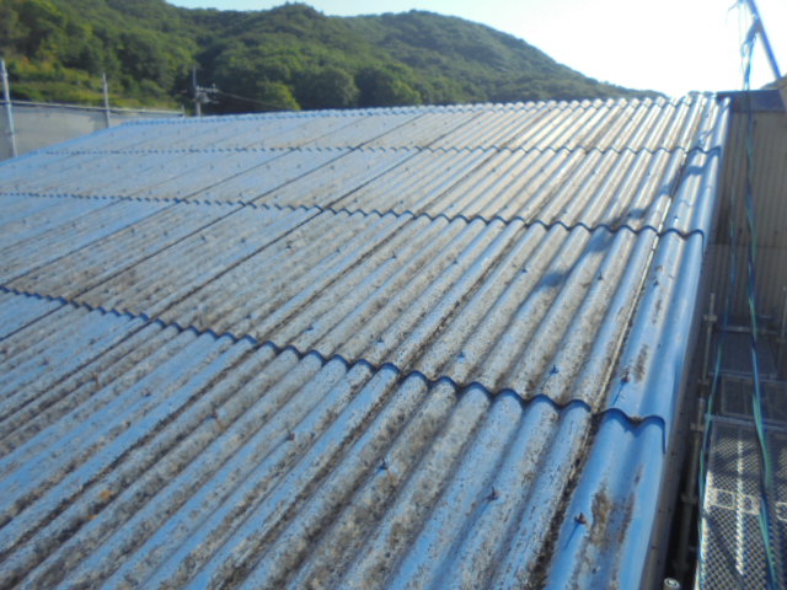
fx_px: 591
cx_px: 394
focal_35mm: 26
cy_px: 295
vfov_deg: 53.1
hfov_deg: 67.3
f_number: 11.5
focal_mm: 4.6
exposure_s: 1/100
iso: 100
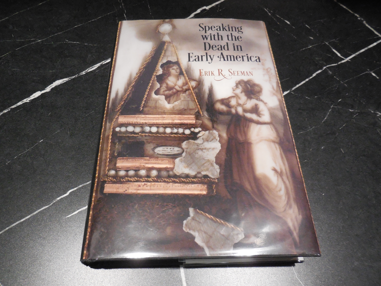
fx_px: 275
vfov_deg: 54.9
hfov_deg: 69.4
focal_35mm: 25
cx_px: 190
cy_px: 143
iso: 800
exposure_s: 1/200
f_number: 3.1
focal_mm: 4.5
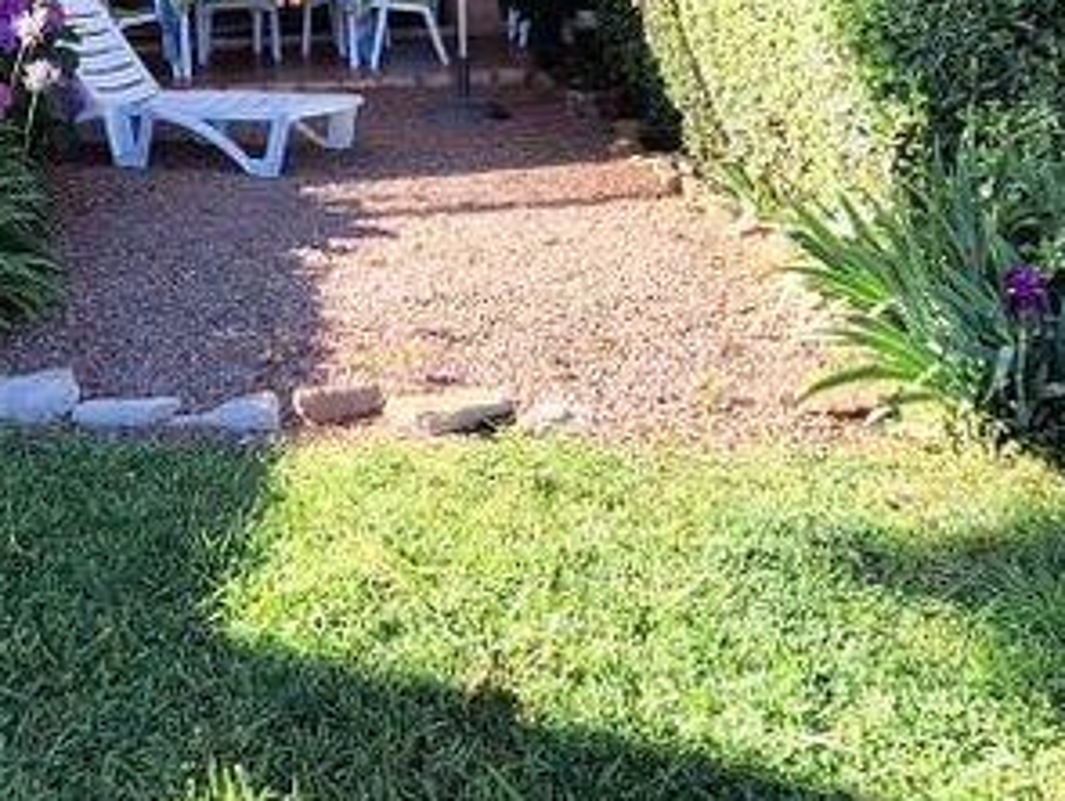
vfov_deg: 32.0
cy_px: 148
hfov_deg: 42.2
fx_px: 1355
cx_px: 339
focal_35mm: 44
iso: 40
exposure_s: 1/528
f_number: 2.2
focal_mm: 1.74
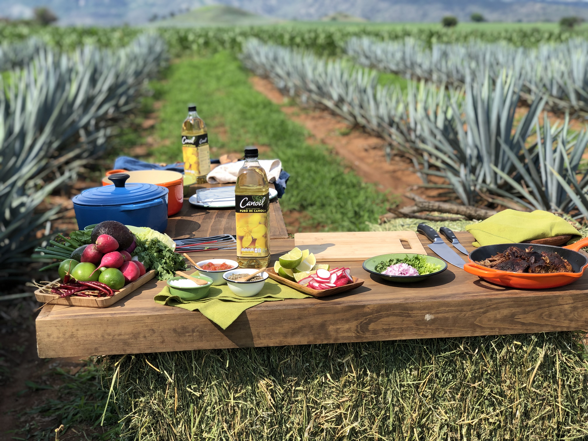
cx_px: 294
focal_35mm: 52
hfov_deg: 36.8
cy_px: 220
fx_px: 883
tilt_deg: -15.8
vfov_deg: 28.0
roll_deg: +2.0
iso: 16
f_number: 2.4
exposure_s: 1/676
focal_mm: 6
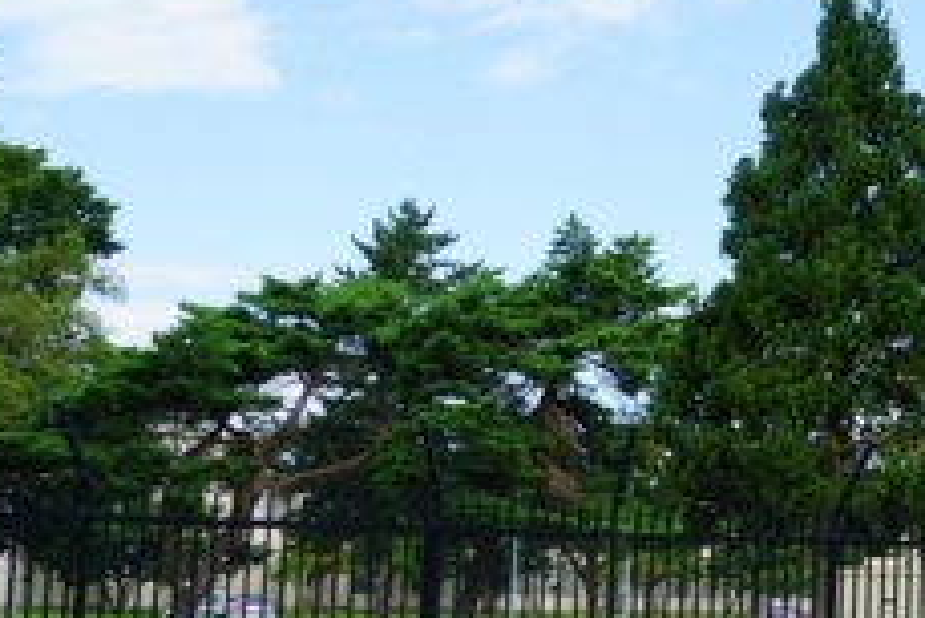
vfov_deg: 16.3
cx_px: 1491
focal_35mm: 84
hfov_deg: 19.9
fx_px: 2160
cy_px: 372
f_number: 8
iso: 100
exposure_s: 1/100
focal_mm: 24
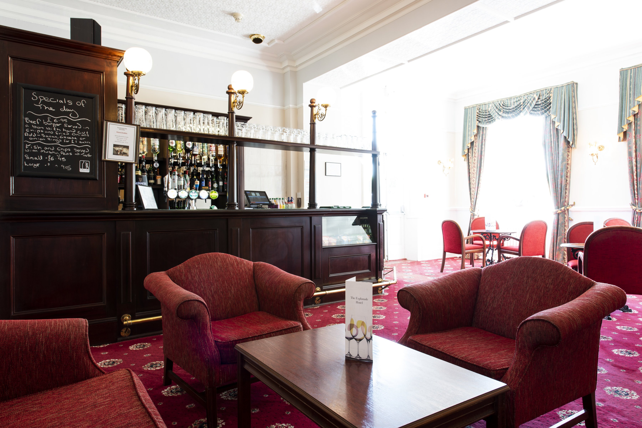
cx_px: 321
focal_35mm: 24
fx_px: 428
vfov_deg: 53.2
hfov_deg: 73.7
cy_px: 214
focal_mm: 24
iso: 100
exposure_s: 1.3
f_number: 11
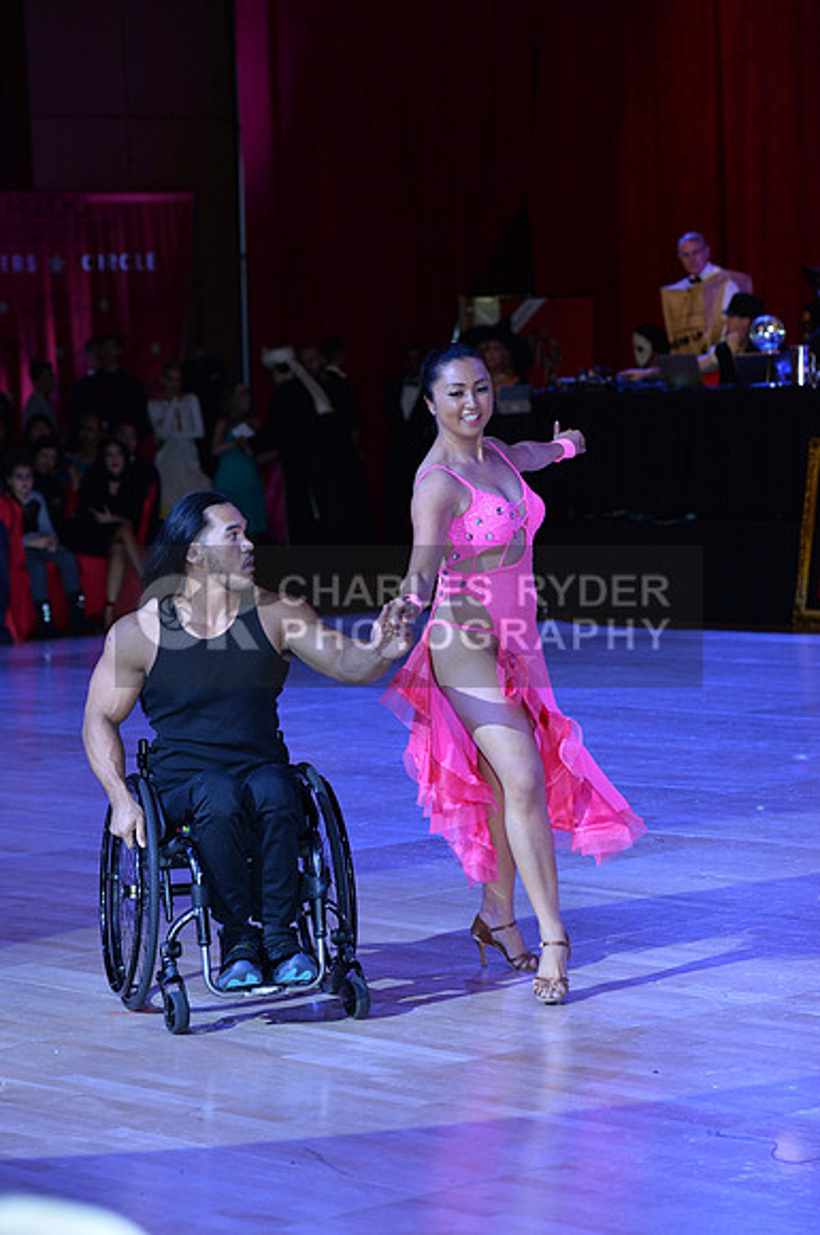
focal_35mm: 112
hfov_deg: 12.2
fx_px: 3838
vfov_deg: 18.3
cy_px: 618
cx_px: 410
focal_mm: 112
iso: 2000
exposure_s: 1/250
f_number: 5
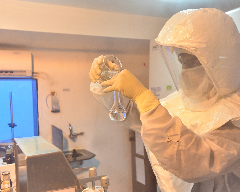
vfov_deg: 37.3
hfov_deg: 45.7
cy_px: 96
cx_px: 138
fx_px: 284
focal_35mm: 40
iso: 2000
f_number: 5.6
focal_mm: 35
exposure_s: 1/60
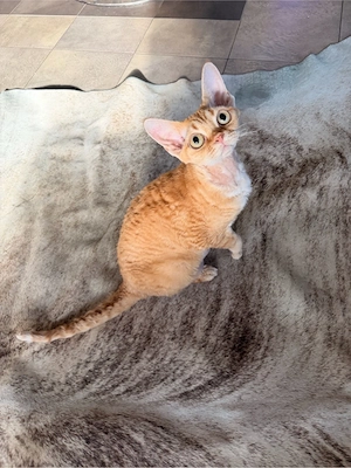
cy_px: 234
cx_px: 176
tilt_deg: -59.9
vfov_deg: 71.6
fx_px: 324
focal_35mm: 24
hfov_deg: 56.8
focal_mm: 6.76
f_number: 1.78
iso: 200
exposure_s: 1/73
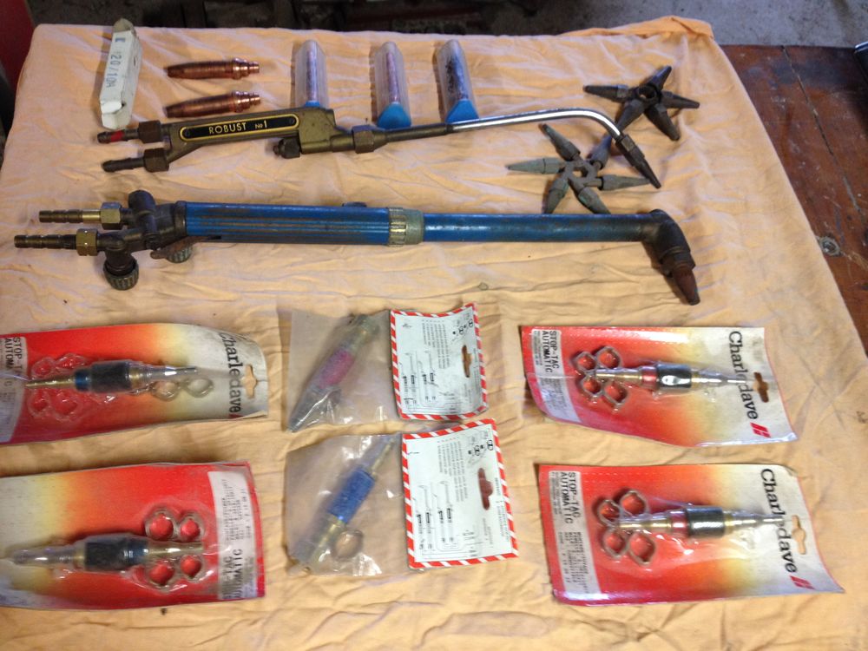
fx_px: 878
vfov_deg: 40.7
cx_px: 434
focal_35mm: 35
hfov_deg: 52.6
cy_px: 326
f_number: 2.4
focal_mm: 4.28
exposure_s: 1/20
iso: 125
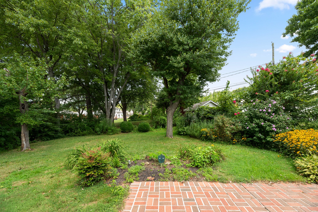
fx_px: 124
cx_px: 159
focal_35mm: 14
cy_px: 106
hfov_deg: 104.2
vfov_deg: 81.3
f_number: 8
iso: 250
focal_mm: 14
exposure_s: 1/80
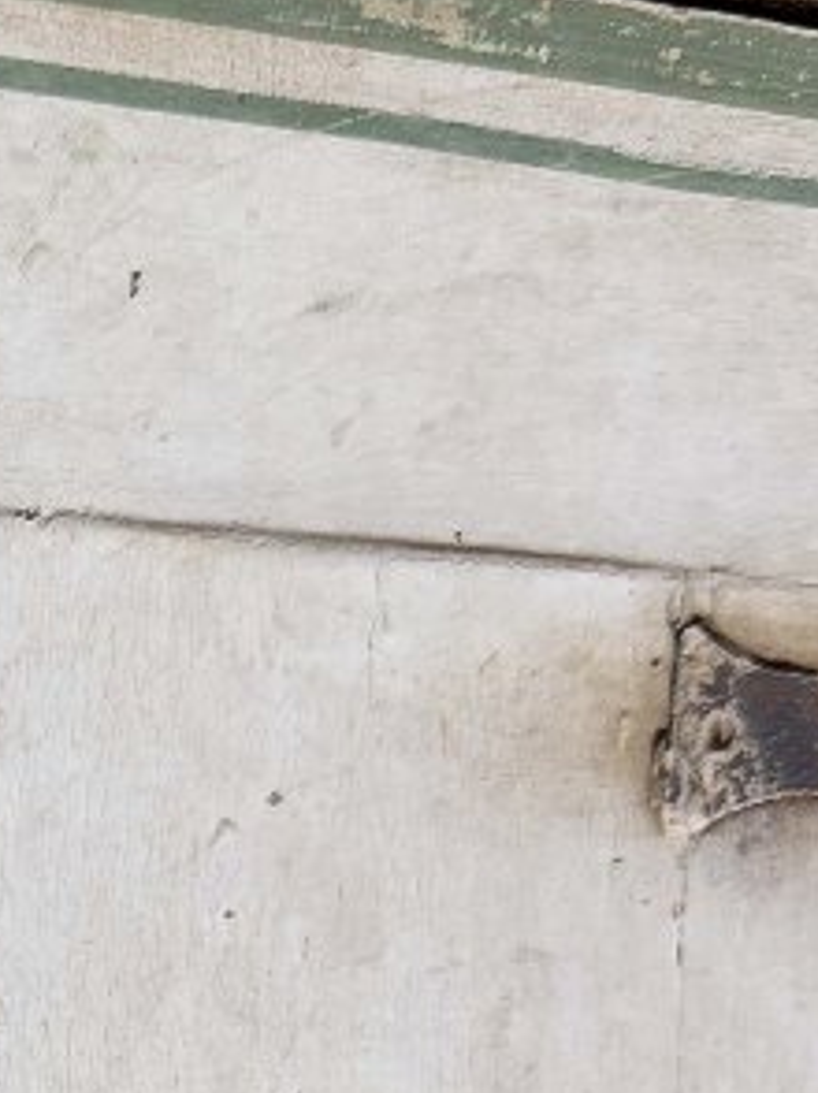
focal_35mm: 98
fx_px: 3092
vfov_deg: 18.6
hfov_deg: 14.0
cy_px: 1442
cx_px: -465
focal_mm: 6.86
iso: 125
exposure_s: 1/50
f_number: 1.8
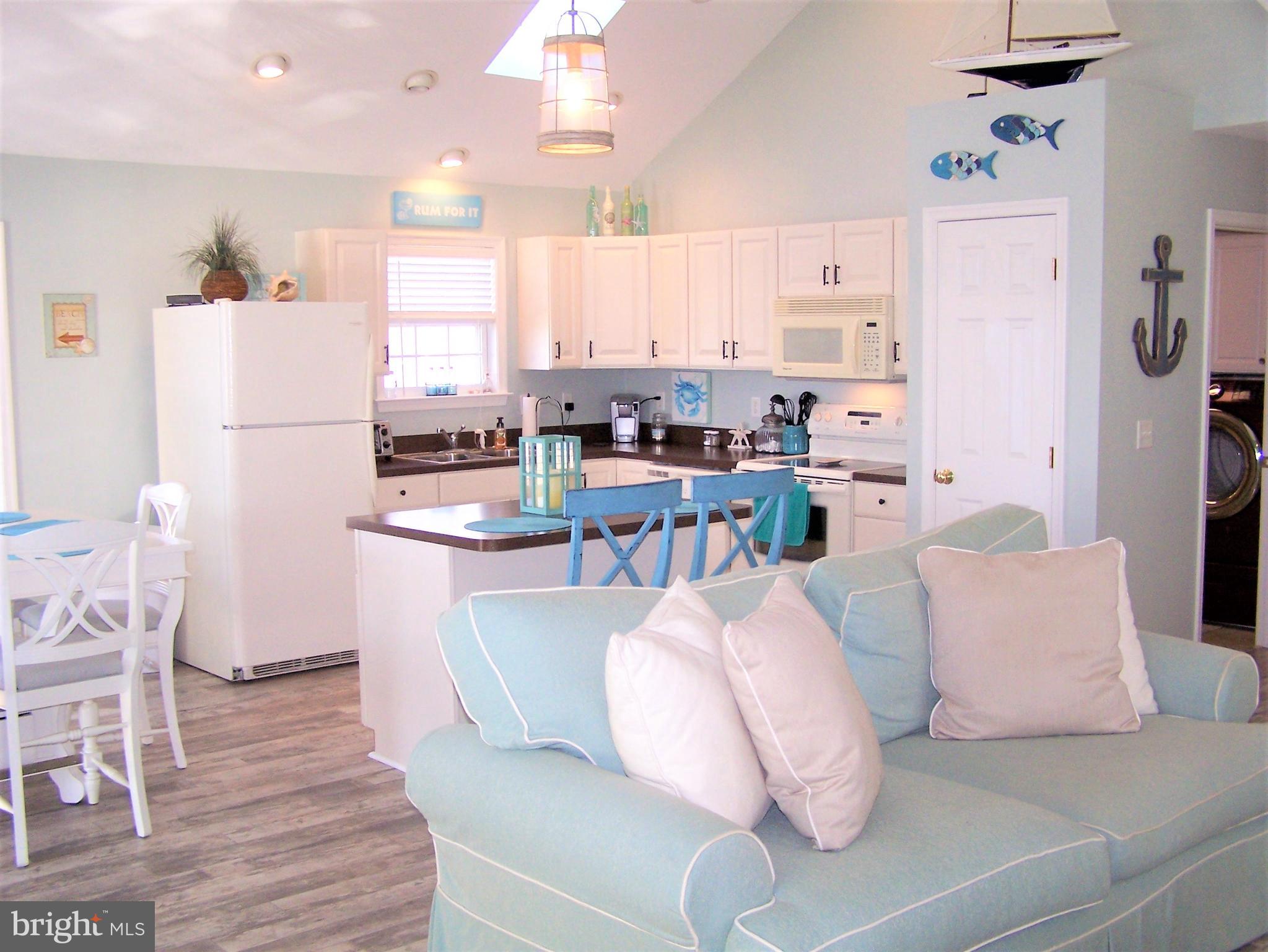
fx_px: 1392
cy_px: 476
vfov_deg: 37.7
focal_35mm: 38
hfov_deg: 49.0
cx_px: 634
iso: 140
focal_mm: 6.3
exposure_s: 1/90
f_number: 2.8
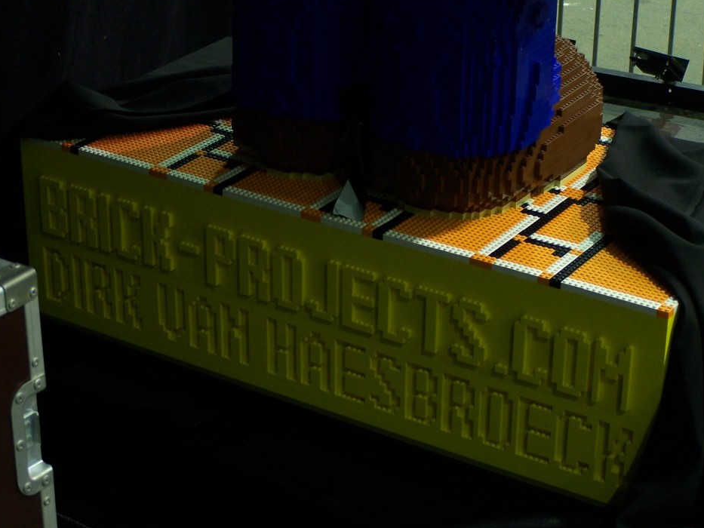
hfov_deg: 21.8
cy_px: 283
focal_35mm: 90
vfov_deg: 16.4
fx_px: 1831
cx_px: 327
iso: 80
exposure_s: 1/2
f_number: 3.2
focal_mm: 13.7
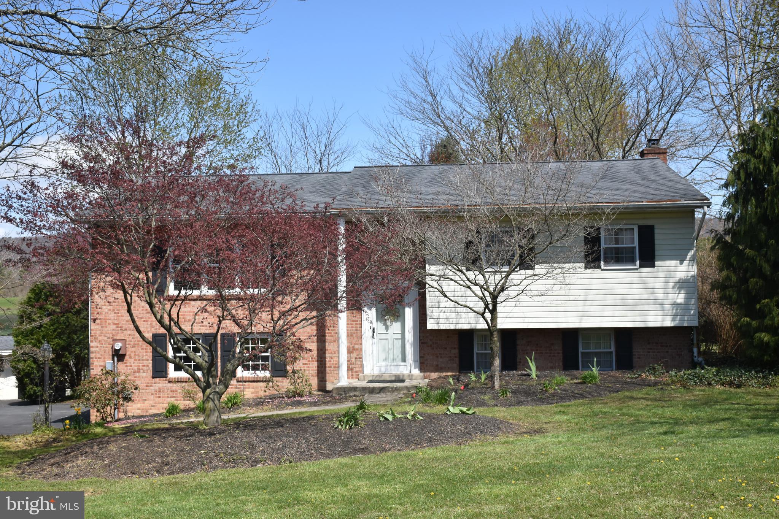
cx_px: 390
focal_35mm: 40
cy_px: 260
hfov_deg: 47.9
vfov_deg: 33.0
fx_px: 876
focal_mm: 27
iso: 400
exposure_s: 1/1600
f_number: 6.3
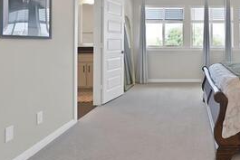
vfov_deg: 43.6
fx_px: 193
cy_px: 40
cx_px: 199
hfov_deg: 57.7
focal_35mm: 29
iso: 640
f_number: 9
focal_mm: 12
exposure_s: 1/5
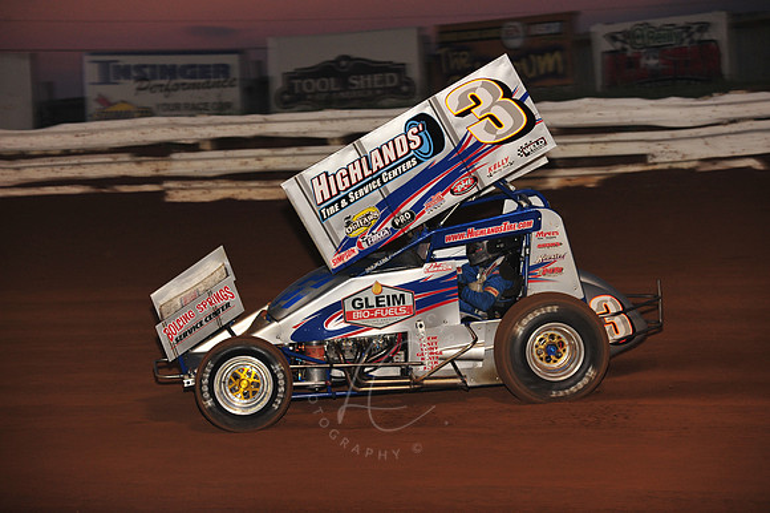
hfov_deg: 14.2
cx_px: 385
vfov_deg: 9.5
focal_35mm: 145
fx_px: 3100
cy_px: 256
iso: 1000
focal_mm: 145
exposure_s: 1/320
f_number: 6.3
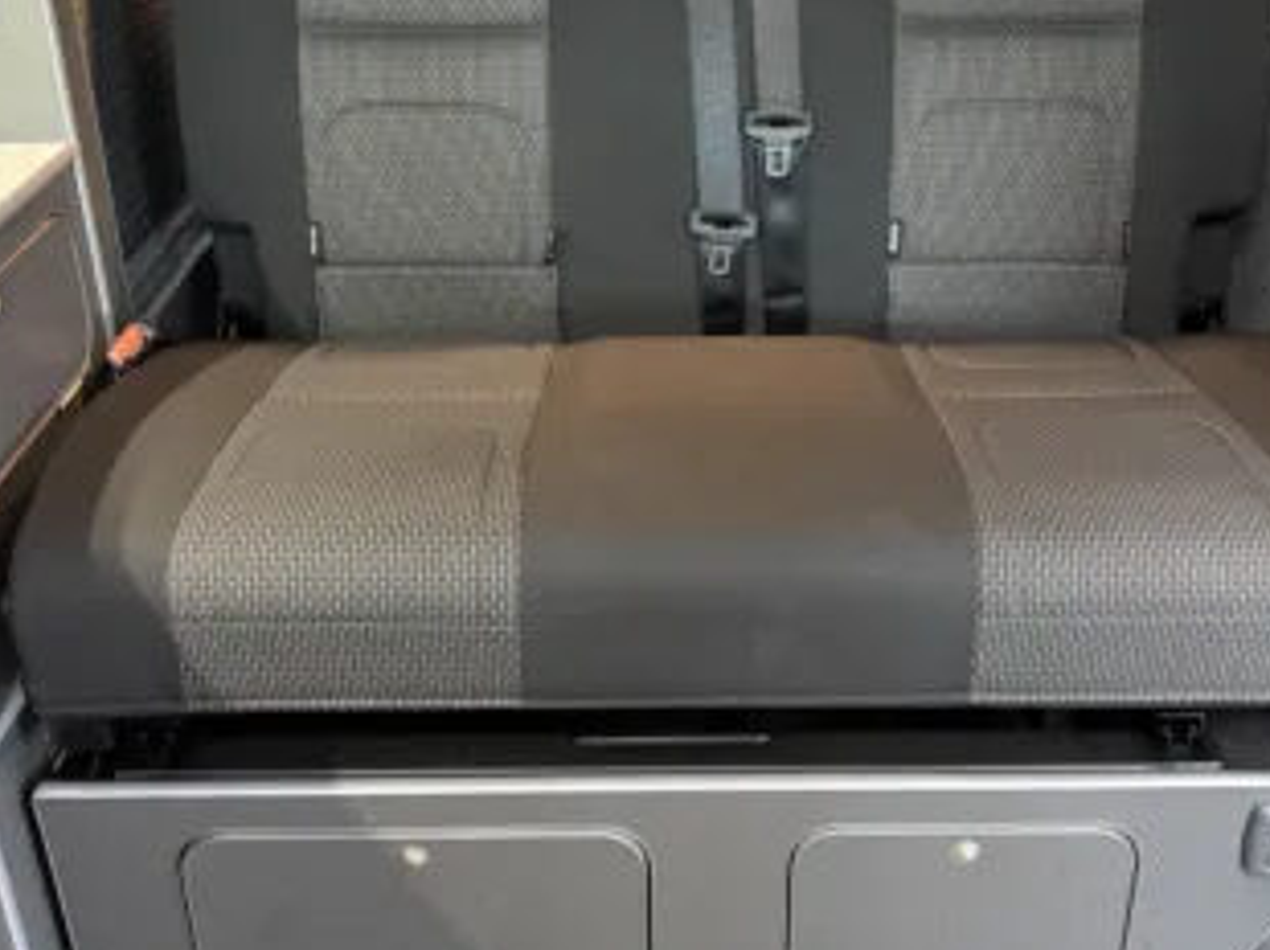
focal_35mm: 42
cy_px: 366
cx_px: 680
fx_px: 1540
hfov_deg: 44.8
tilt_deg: -24.8
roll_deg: +0.5
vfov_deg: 34.2
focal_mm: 5.96
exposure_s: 1/33
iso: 400
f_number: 1.6
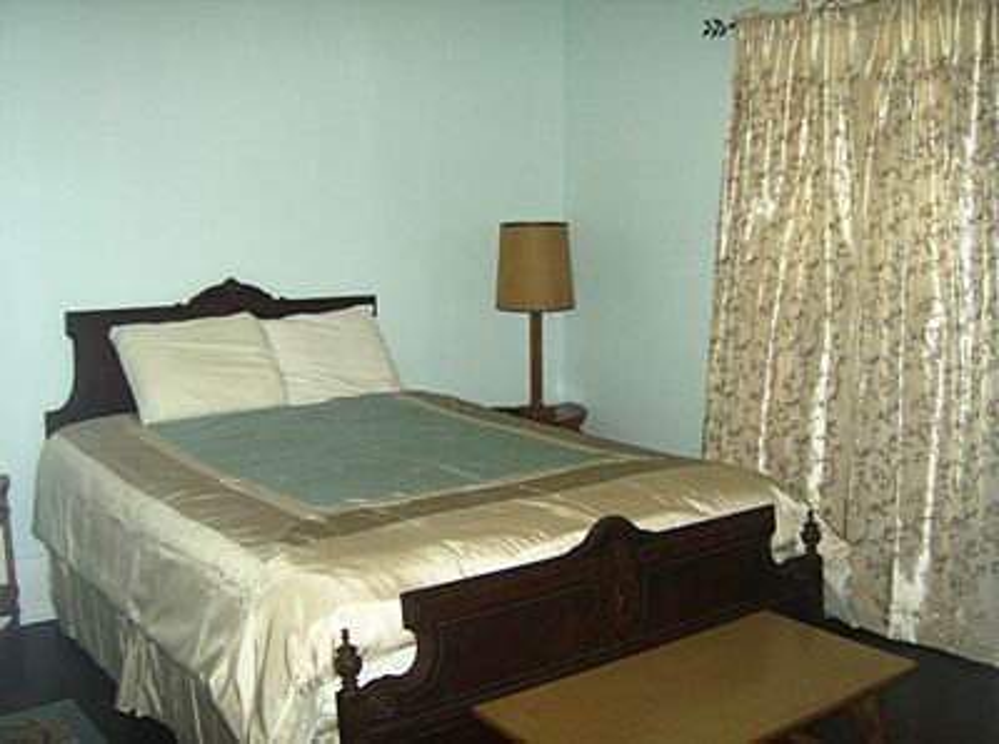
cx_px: 500
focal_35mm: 36
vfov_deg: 39.5
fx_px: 1036
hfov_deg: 51.5
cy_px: 372
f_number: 2.8
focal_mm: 6
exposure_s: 1/60
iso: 200
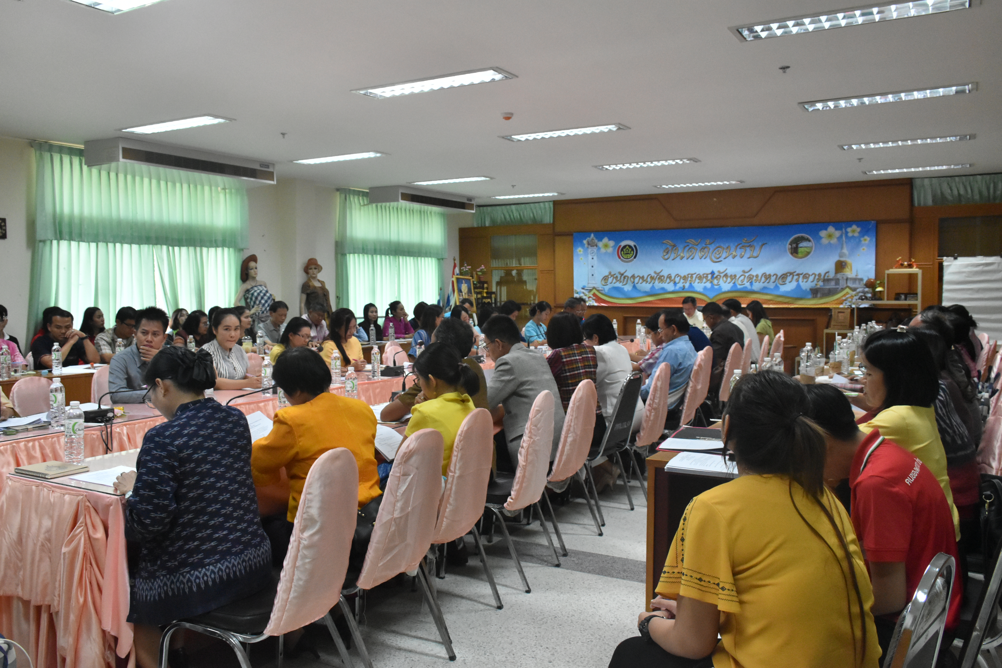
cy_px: 334
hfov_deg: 61.9
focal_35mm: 30
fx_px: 835
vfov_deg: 43.6
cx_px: 501
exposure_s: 1/200
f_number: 7.1
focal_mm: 20
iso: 2500
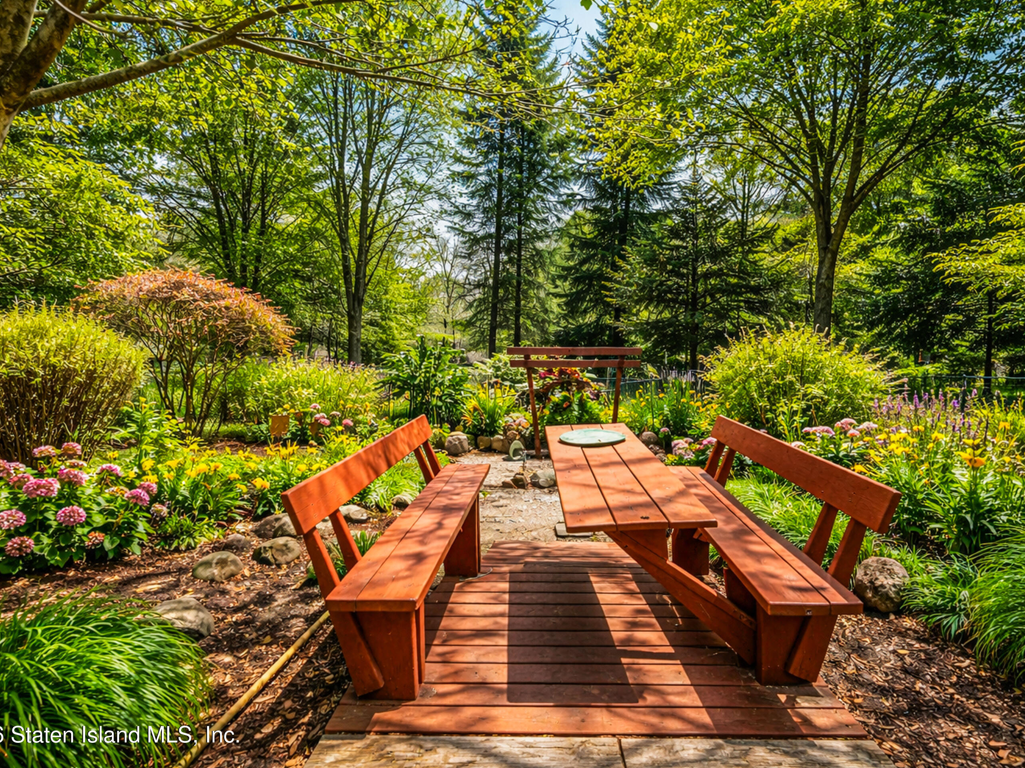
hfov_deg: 87.7
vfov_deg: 71.6
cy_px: 372
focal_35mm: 18
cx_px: 535
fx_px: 533
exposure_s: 1/250
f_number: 5
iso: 100
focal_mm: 16
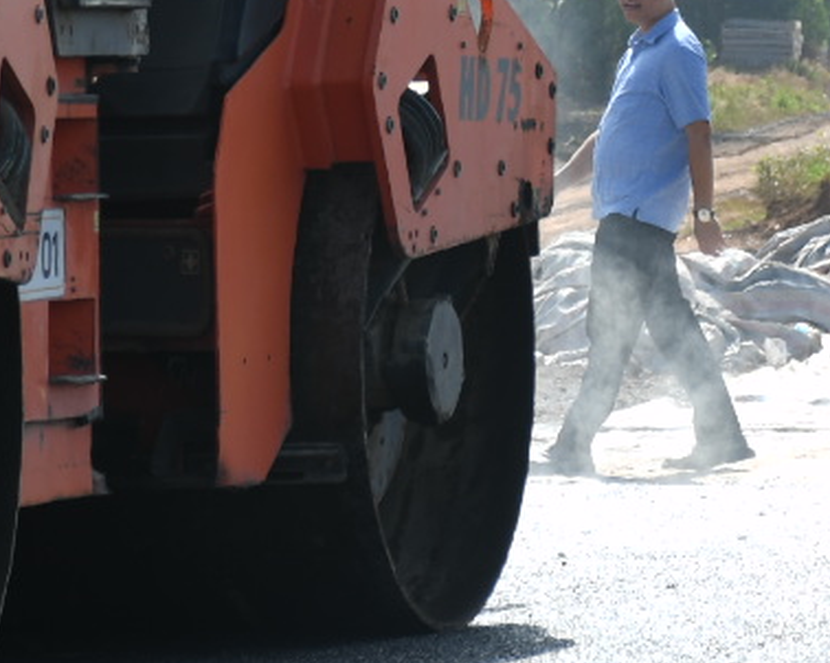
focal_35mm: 451
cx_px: 711
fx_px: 11073
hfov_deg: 4.3
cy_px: -305
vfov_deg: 3.4
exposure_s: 1/200
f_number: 5.6
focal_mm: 75
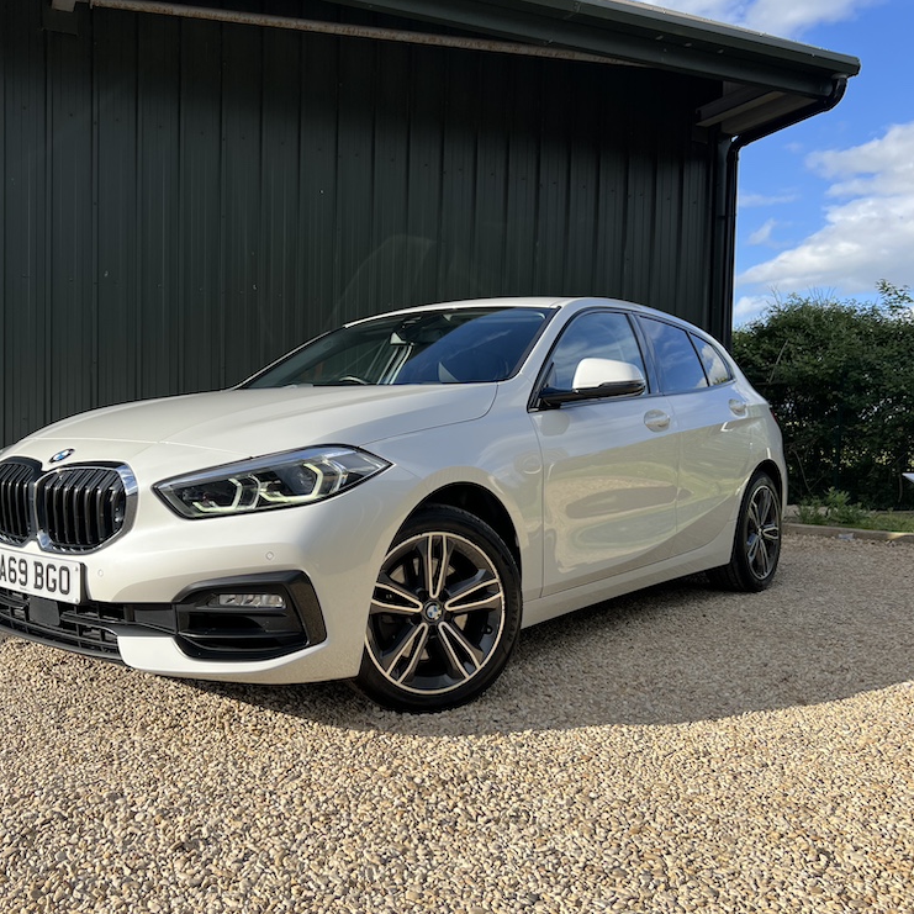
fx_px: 926
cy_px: 455
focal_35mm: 31
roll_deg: +0.1
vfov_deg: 52.5
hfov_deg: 52.1
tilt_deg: -1.8
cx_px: 355
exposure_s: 1/2299
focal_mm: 5.7
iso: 50
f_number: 1.5
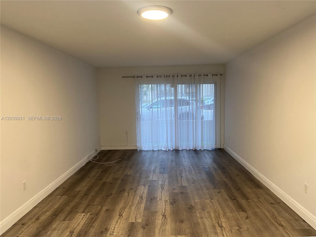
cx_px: 158
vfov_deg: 53.1
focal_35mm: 26
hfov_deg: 67.3
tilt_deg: -7.2
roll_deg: +2.0
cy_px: 118
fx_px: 237
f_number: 1.8
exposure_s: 1/60
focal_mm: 4.25
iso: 250
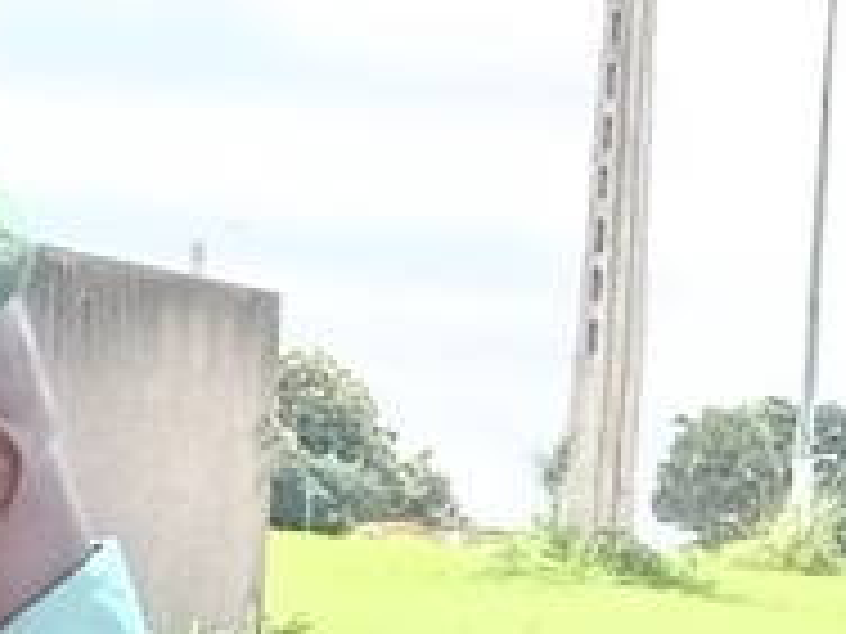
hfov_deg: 9.5
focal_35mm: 204
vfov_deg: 7.2
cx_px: 1161
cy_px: 917
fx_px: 4986
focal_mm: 5.24
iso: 50
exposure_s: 1/217
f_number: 1.7
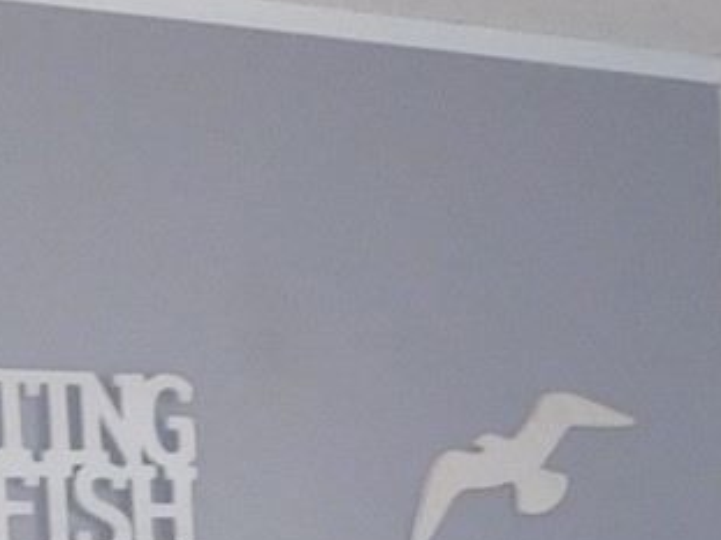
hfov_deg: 12.1
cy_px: 1203
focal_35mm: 158
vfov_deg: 8.7
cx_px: 985
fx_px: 3290
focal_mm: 4.1
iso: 180
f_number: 3
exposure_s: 1/30
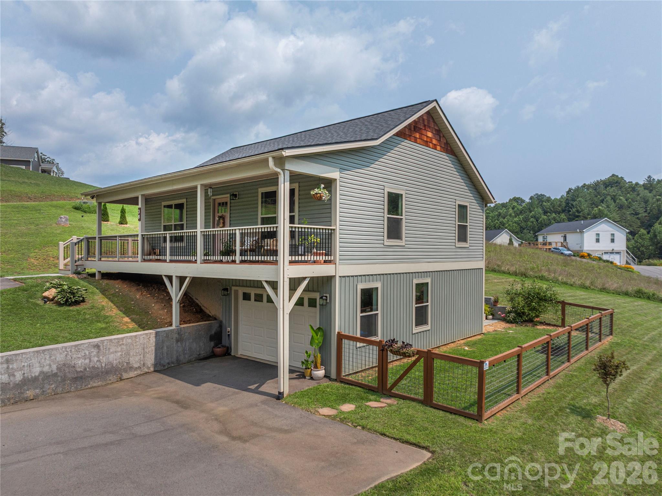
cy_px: 248
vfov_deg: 56.8
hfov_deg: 71.6
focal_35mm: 24
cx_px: 331
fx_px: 459
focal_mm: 12.29
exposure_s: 1/4000
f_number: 2.8
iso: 200
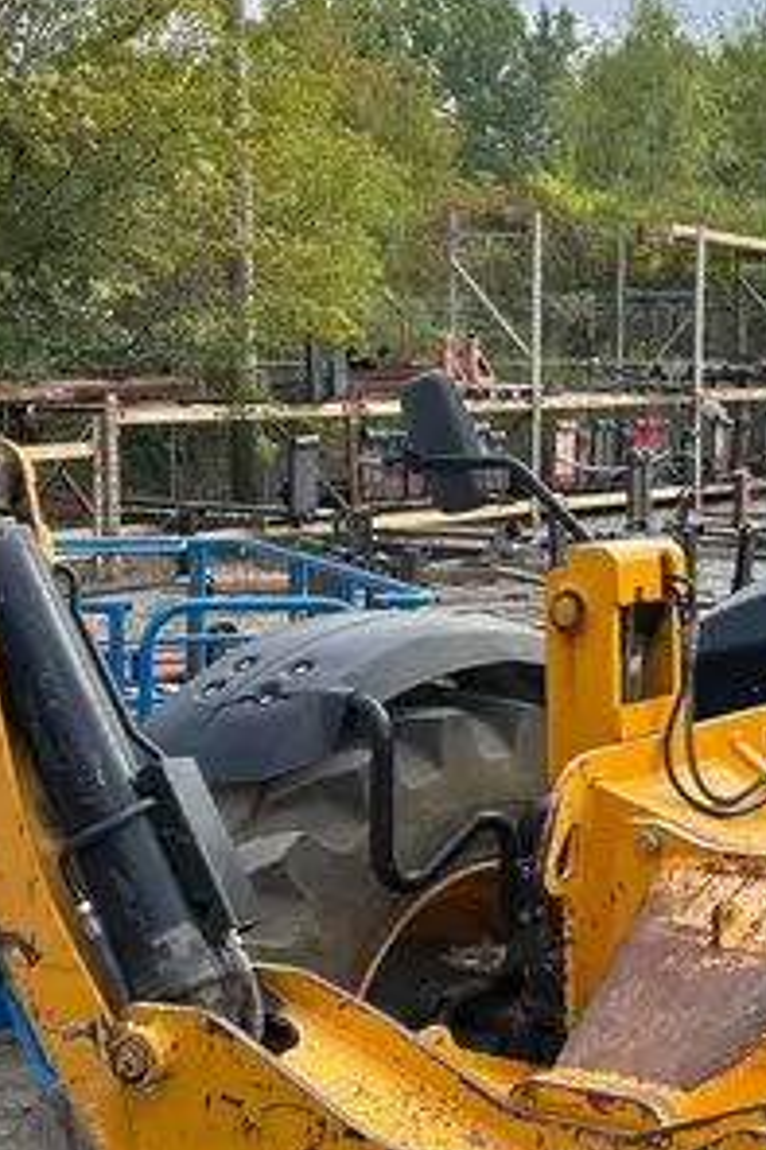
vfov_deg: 30.1
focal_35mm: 67
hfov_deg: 19.2
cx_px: 894
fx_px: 2141
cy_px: 565
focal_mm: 5.7
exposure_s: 1/2008
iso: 50
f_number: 1.5
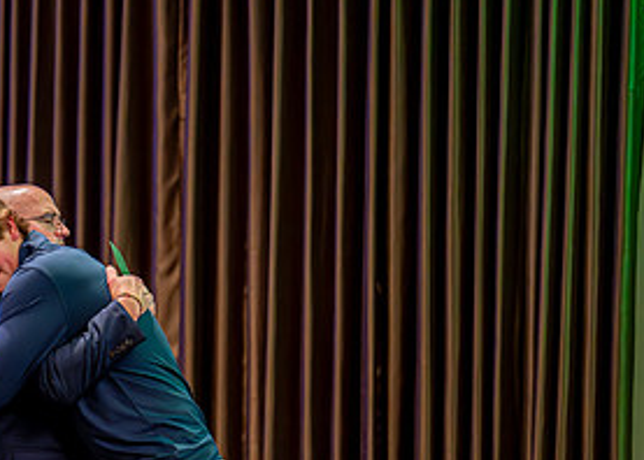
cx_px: -1
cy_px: 374
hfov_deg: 15.1
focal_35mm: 130
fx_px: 2378
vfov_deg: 11.0
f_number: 1.2
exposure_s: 1/400
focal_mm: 50
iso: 1600
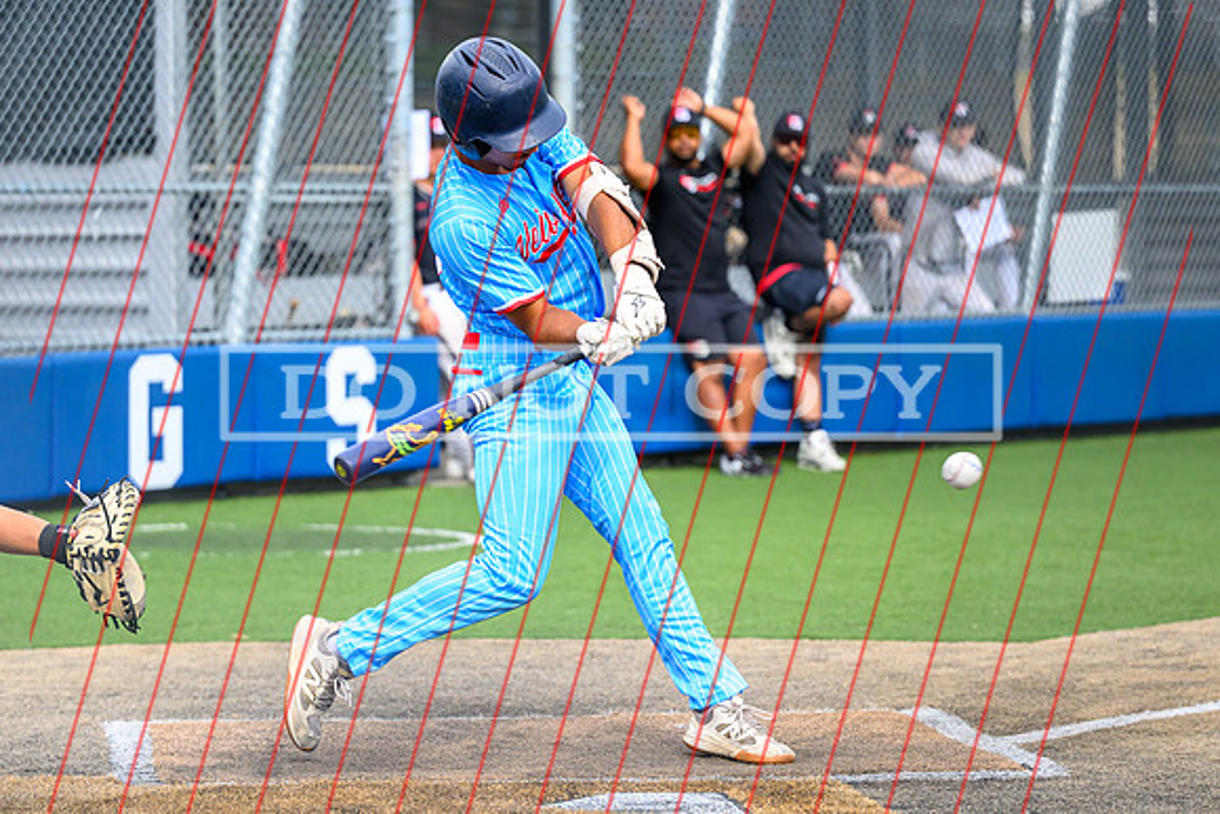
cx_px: 471
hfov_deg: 14.5
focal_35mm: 142
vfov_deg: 9.7
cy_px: 453
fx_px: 4805
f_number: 2.8
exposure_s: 1/3200
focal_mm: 97
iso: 900
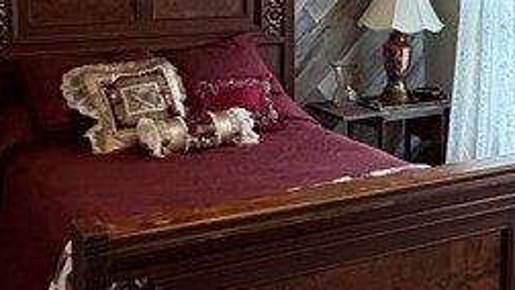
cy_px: -2
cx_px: 356
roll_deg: -0.1
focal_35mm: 62
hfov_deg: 33.4
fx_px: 847
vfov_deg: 18.9
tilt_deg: -3.4
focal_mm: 2.22
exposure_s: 1/60
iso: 640
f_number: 2.2
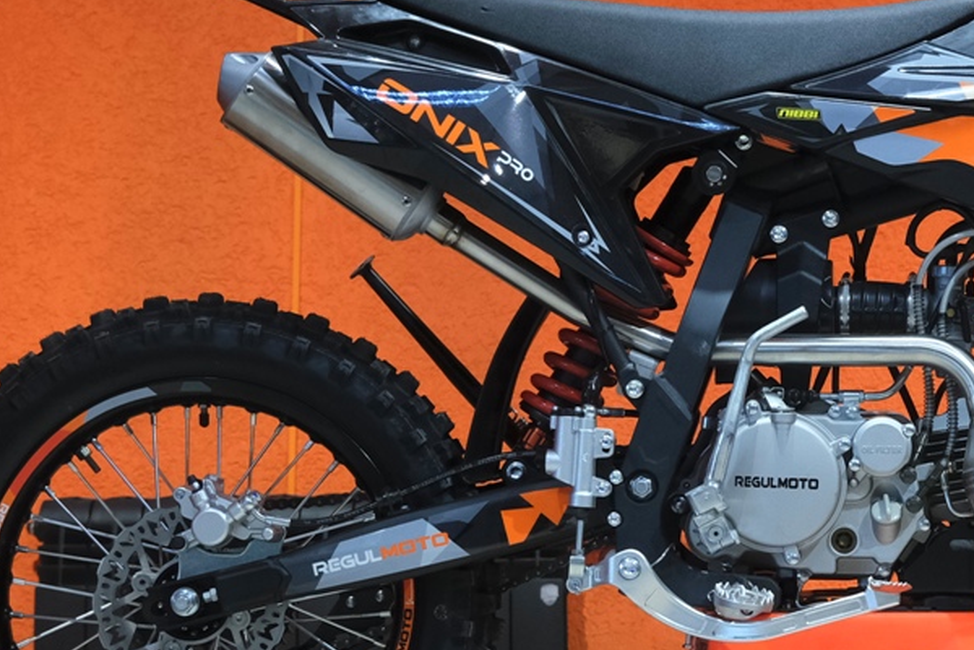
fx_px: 3679
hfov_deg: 14.8
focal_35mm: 136
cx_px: 964
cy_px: 210
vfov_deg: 10.1
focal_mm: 34.2
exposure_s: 1/100
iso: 1600
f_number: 4
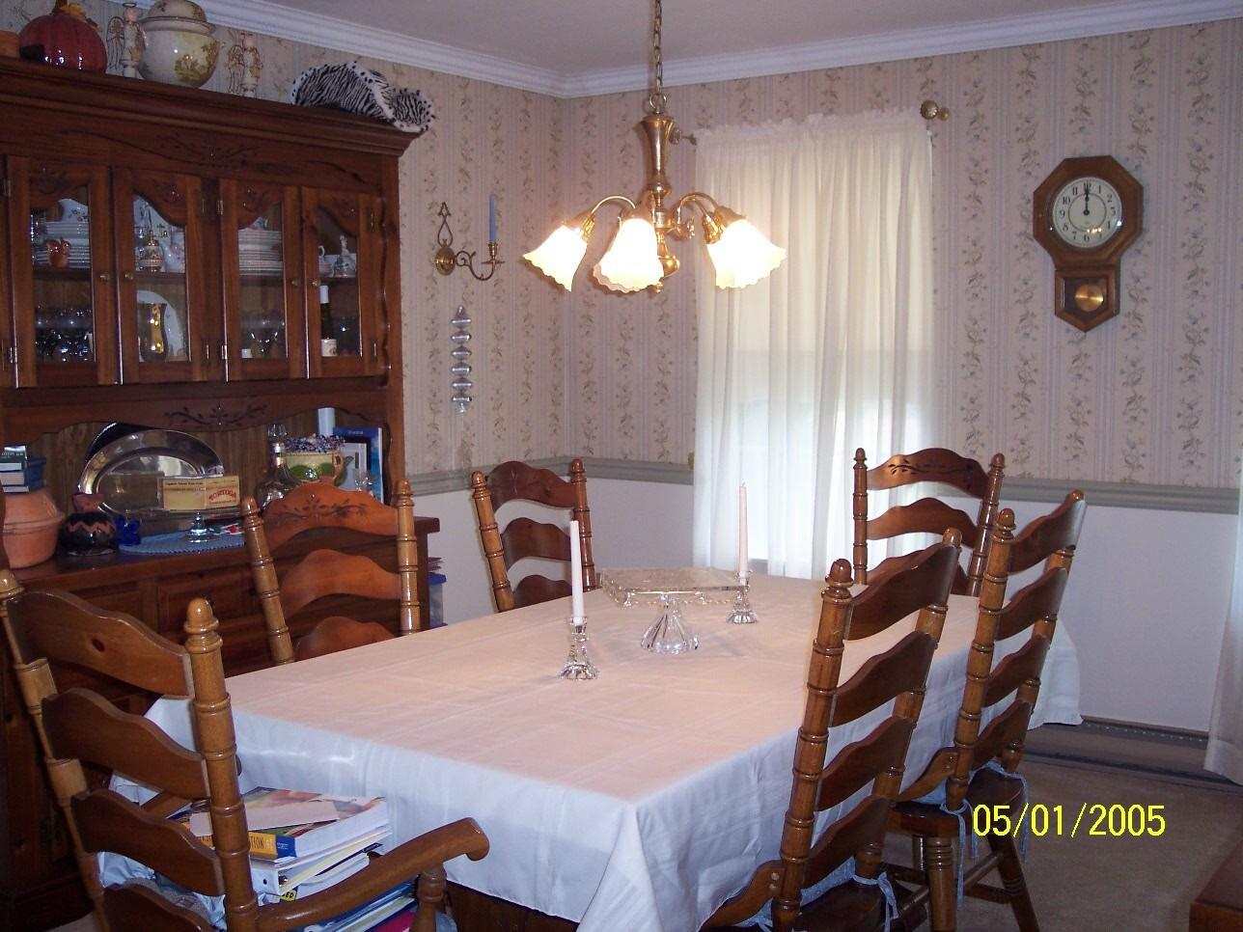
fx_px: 1365
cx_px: 622
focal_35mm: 38
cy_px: 466
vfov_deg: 37.7
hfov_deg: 49.0
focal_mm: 8
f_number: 2.8
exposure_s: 1/30
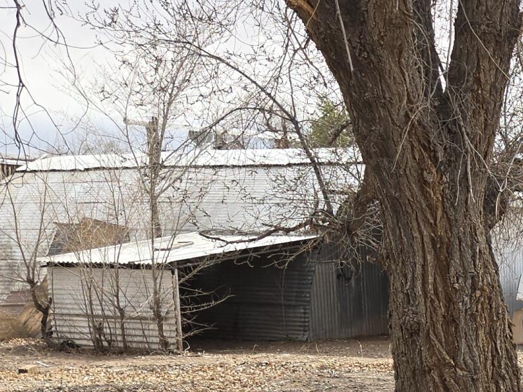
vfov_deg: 16.7
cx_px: 766
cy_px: 458
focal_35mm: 85
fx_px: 1284
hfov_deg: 20.1
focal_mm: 5.4
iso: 25
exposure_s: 1/1053
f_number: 1.8
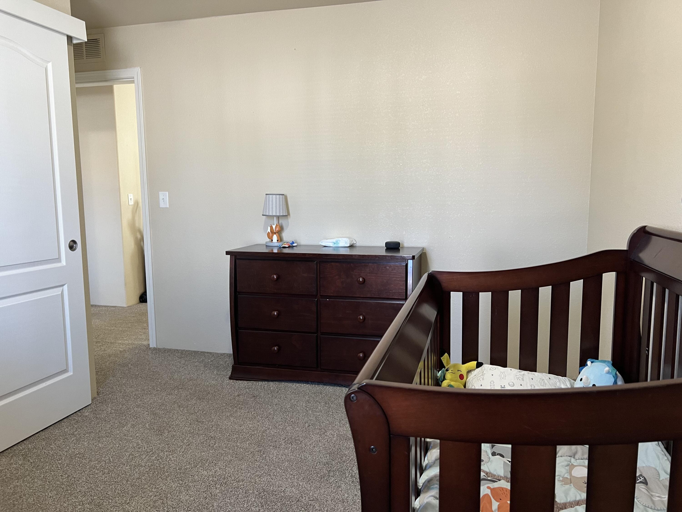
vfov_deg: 53.1
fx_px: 512
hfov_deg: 67.3
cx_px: 341
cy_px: 256
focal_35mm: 26
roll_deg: +1.0
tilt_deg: -6.4
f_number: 1.5
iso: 125
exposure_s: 1/60
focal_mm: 5.7
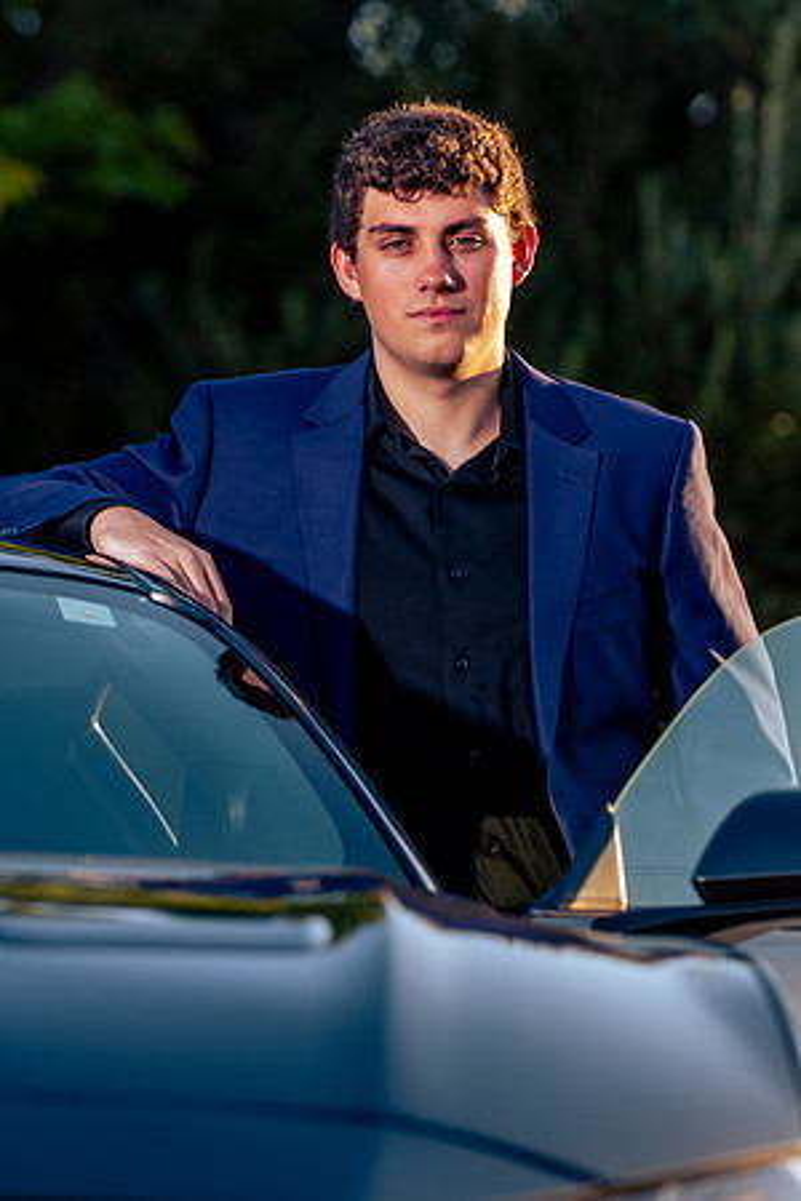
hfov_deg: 6.0
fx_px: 7607
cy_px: 569
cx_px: 166
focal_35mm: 228
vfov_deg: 9.0
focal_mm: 140
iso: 31
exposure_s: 1/80
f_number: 4
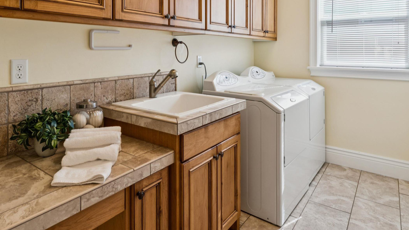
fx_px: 264
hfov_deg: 75.3
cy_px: 52
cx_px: 190
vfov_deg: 45.1
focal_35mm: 24
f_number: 13
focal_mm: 15.9
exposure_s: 1/20
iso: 400
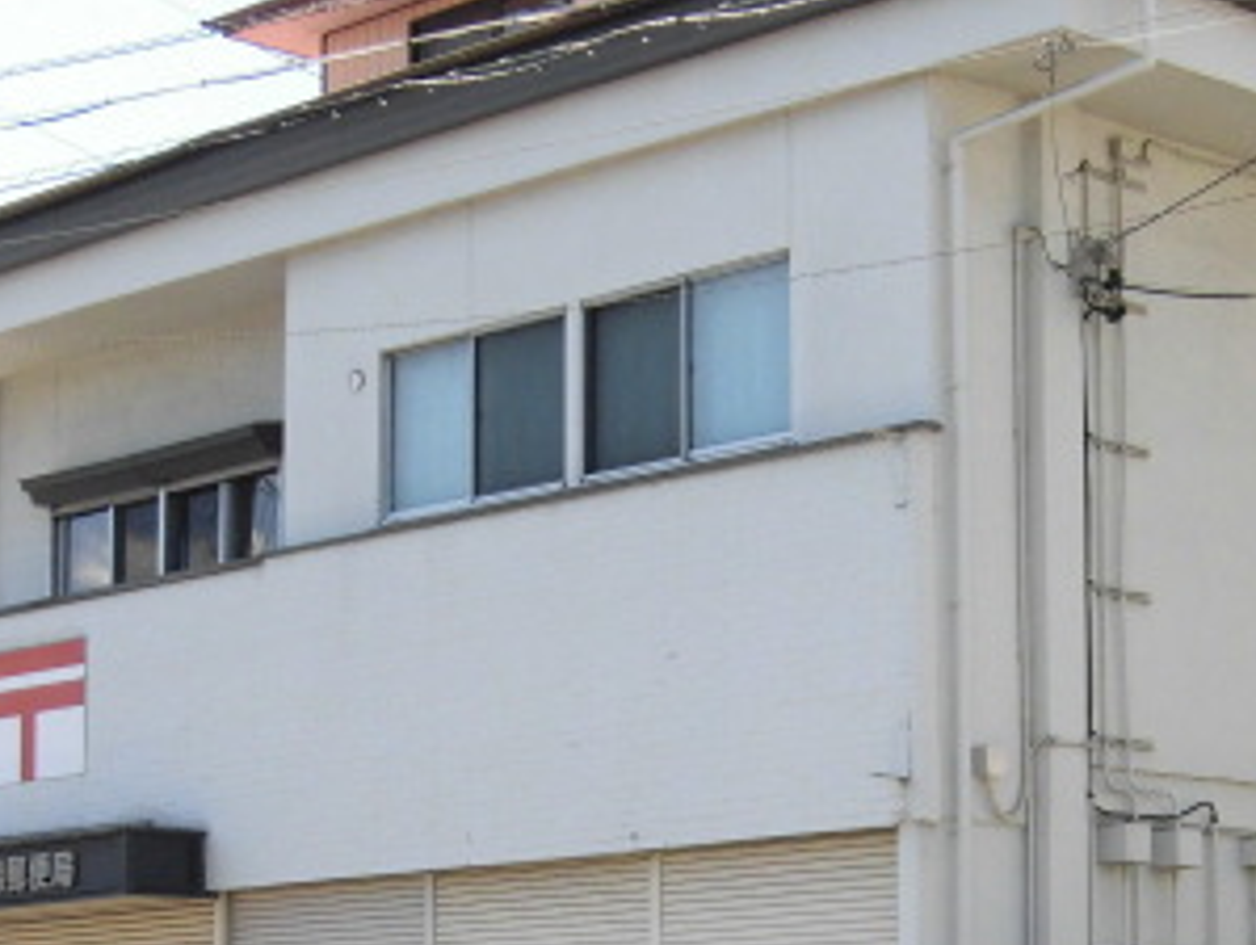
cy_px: 798
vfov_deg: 13.5
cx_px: 790
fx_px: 3960
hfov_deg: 18.0
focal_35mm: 109
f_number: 4
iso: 100
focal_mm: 9.16
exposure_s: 1/400
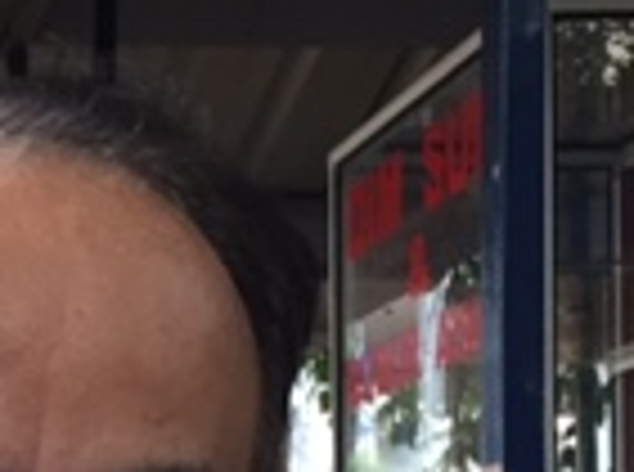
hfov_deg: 14.0
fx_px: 2411
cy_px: 697
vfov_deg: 10.8
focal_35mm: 132
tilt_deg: +1.6
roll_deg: -0.5
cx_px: -324
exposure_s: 1/33
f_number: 2.2
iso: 125
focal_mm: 4.15
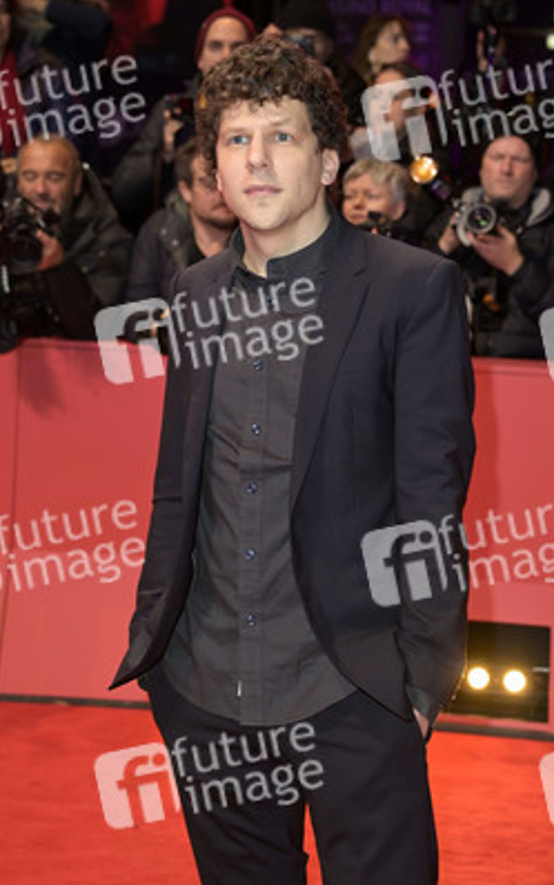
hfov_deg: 15.6
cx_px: 274
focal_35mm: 84
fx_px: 2028
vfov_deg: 24.6
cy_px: 442
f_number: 5.6
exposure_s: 1/160
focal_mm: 82
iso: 1250
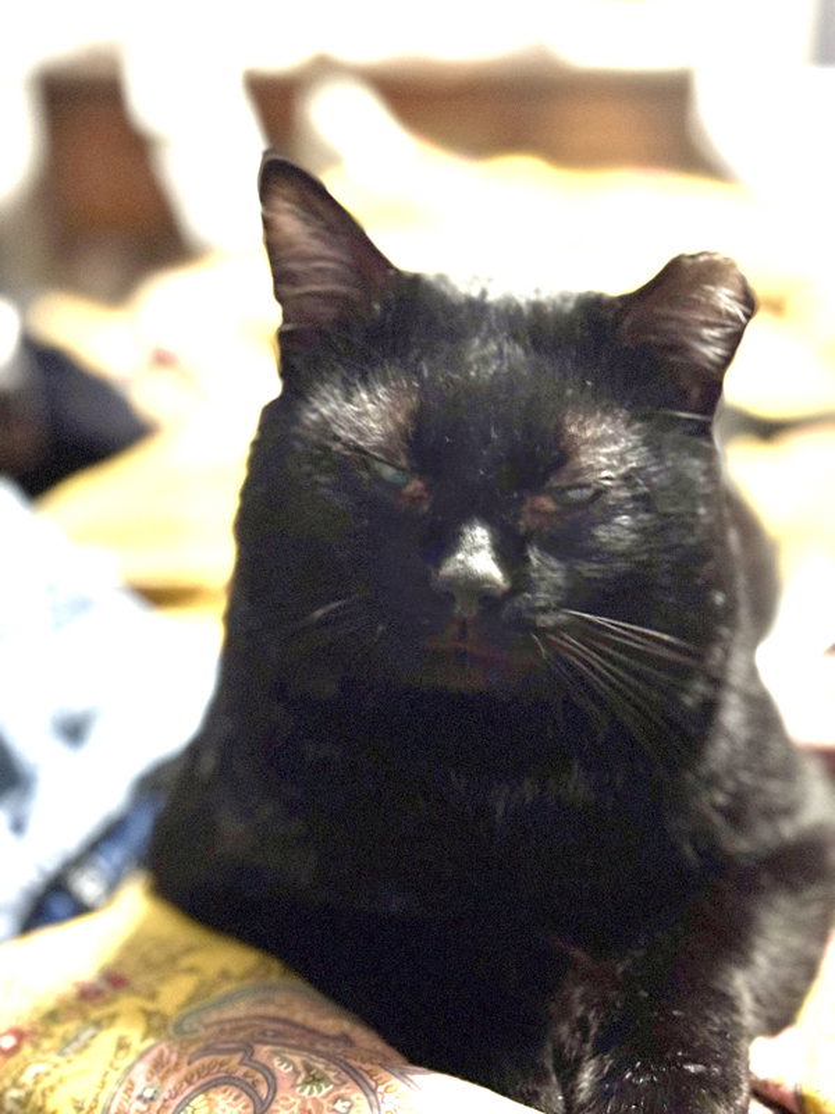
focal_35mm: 48
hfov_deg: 30.3
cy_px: 557
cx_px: 418
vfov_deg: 39.7
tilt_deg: -23.6
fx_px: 1544
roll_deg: +1.7
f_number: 1.78
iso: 1000
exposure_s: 1/15
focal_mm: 6.76
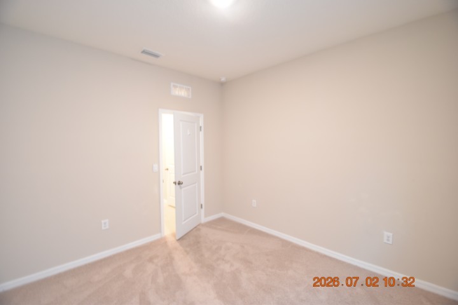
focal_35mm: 15
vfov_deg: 77.3
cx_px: 229
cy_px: 152
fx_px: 191
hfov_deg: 100.4
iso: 800
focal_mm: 10
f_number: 3.5
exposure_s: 1/15
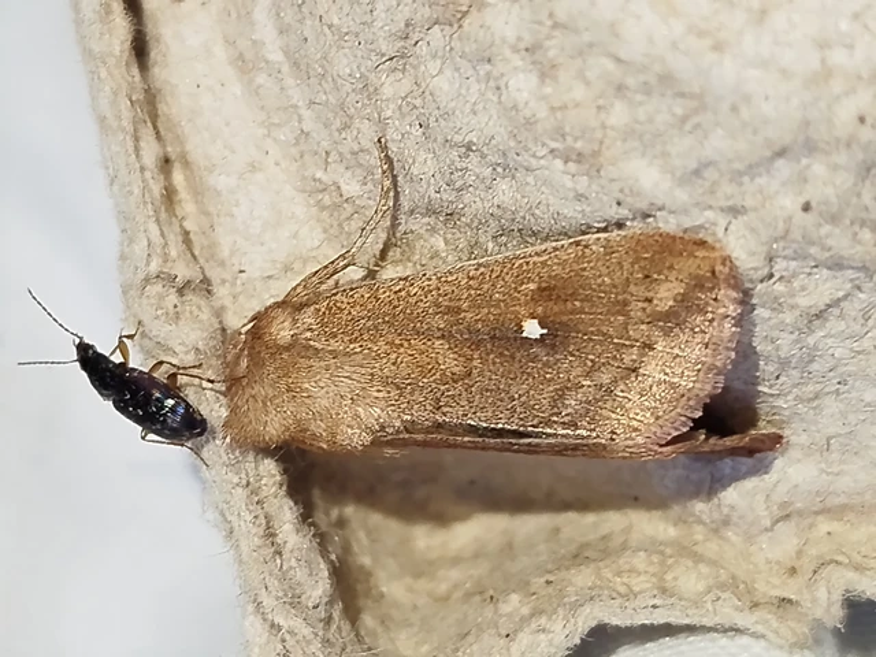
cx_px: 438
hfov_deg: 19.6
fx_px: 2531
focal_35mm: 100
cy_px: 328
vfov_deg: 14.8
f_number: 1.7
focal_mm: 5.31
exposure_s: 1/50
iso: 80
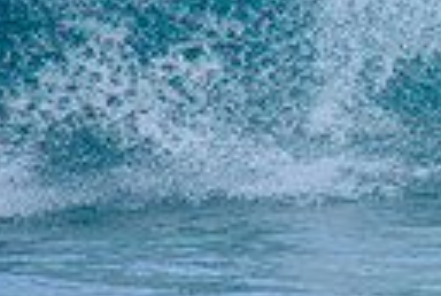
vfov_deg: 0.6
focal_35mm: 2263
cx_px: 727
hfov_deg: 0.9
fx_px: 27786
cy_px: -174
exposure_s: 1/2000
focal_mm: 500
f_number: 5.6
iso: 280
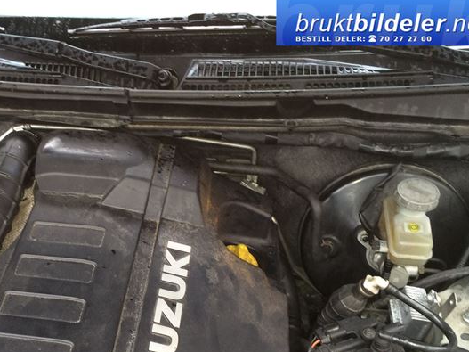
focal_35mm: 44
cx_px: 133
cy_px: 261
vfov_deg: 32.3
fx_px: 596
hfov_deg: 42.0
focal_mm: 4.15
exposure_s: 1/30
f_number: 2.2
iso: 125
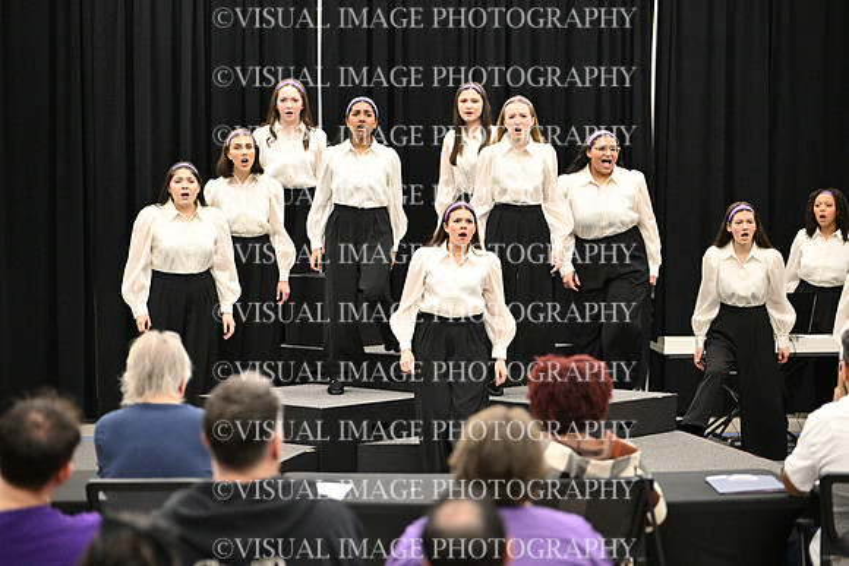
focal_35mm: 94
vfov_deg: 14.6
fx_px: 2217
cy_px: 283
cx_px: 424
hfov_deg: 21.7
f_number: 2.7
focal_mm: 94
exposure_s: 1/640
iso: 6400
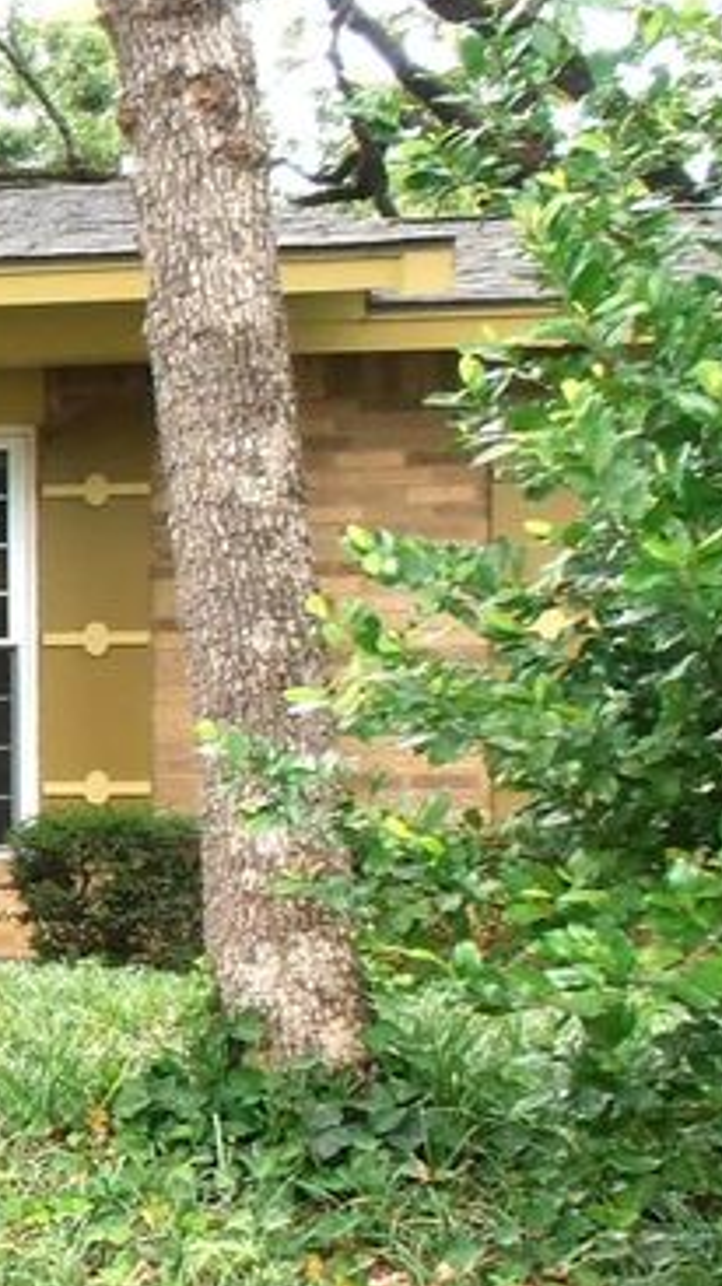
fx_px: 2489
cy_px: 848
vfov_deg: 28.8
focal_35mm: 73
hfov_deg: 13.5
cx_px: -834
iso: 80
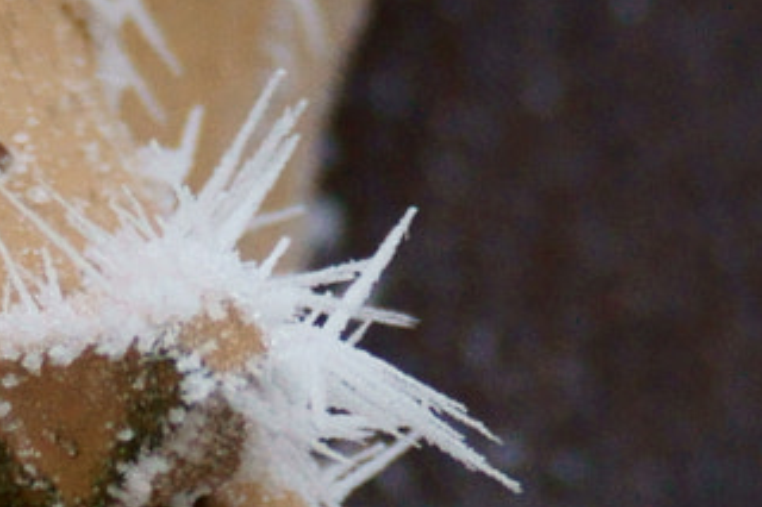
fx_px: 14237
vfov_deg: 2.0
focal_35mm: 673
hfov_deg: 3.1
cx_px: 24
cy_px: 587
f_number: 4.5
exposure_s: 1/2000
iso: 1600
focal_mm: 105
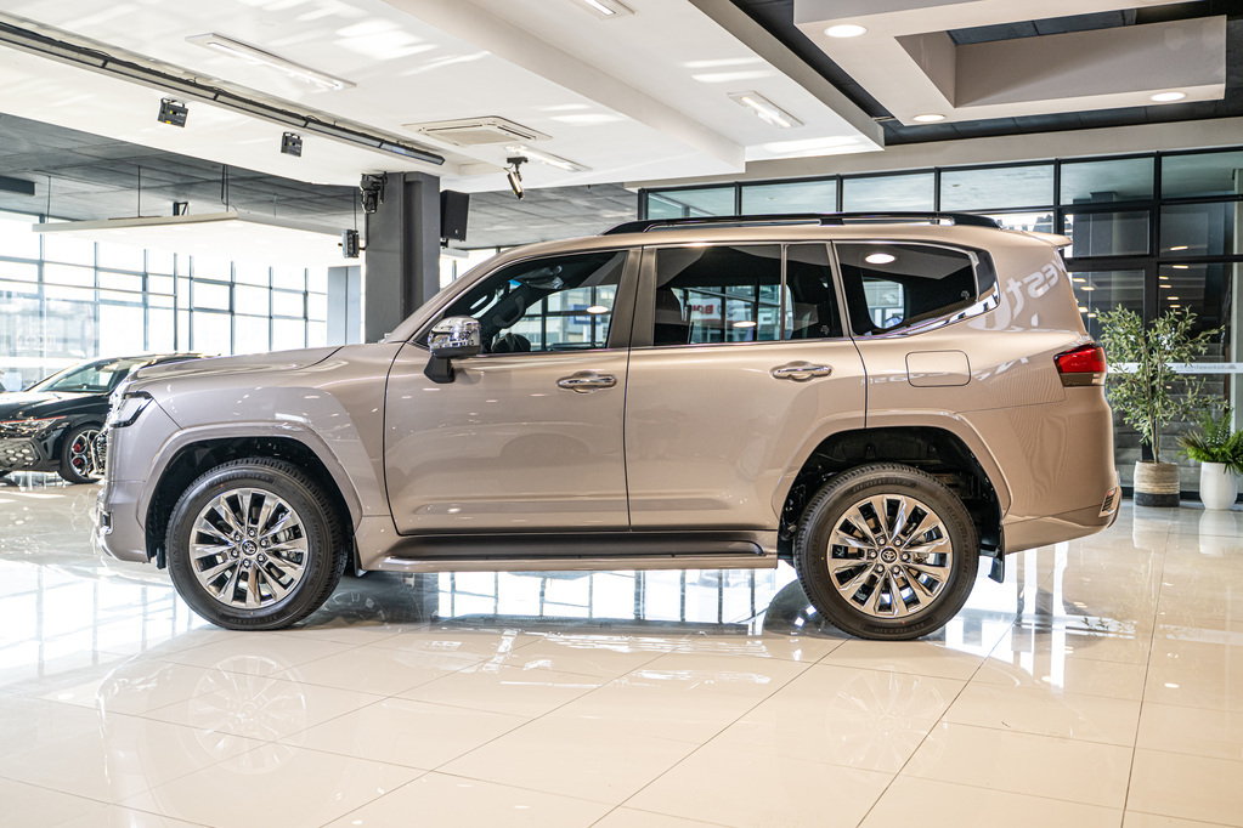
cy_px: 414
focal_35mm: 33
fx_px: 1139
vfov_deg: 40.0
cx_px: 622
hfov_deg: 57.2
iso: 320
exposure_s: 1/125
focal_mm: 33
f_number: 2.8
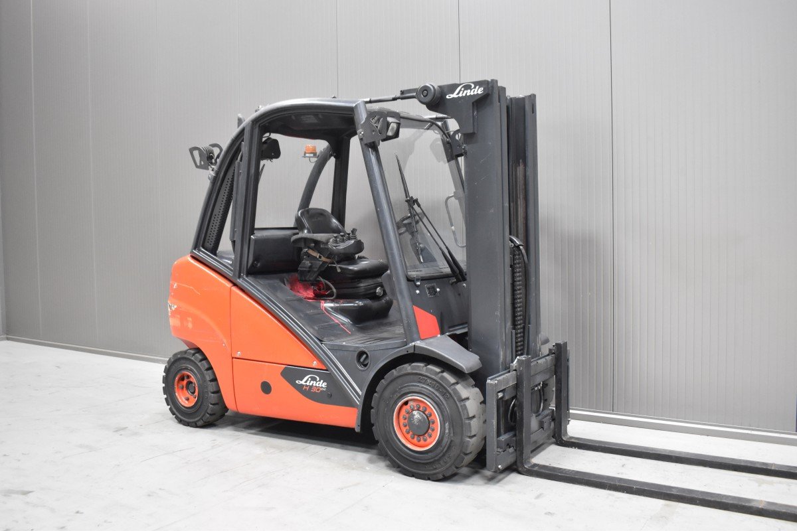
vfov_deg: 40.0
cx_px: 398
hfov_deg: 57.2
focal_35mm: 33
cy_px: 266
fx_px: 731
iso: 1600
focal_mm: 22
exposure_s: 1/25
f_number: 4.5
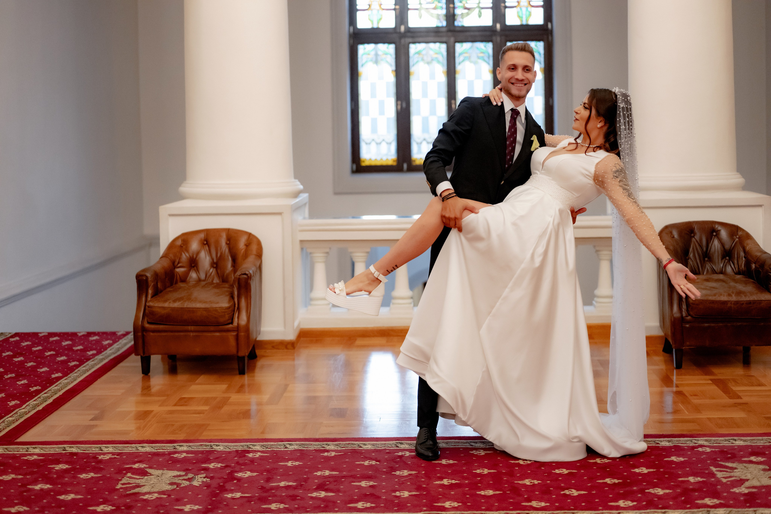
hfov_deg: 39.6
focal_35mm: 50
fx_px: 1071
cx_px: 386
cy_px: 257
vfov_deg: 27.0
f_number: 2
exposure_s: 1/200
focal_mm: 50
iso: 3200
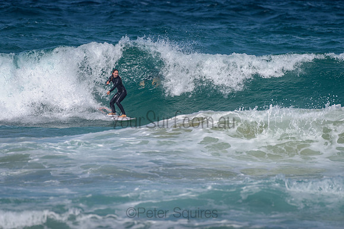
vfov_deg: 2.2
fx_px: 5862
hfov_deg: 3.4
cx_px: 160
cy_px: 92
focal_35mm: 613
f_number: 5.6
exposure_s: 1/2000
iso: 90
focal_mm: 500
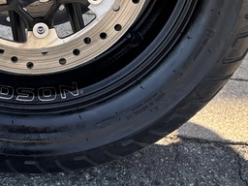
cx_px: -7
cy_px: -88
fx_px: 745
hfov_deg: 18.4
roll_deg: -1.4
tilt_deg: -24.1
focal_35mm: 104
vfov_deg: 13.5
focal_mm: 5.96
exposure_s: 1/292
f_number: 1.6
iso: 50
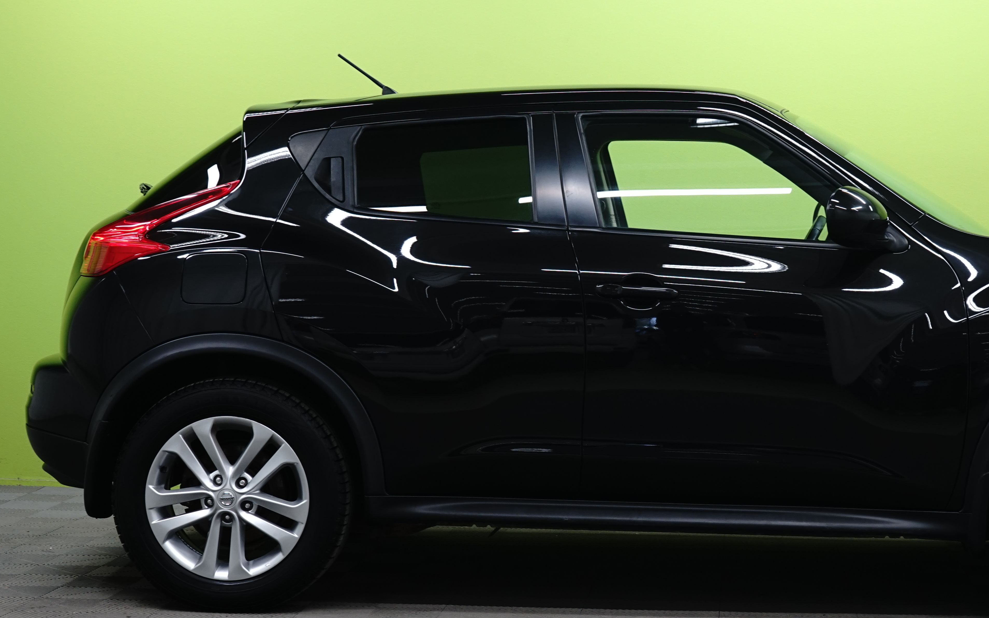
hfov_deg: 28.4
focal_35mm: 72
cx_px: 677
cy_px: 318
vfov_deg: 18.1
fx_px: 1941
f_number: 8
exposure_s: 1/6
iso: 500
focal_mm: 45
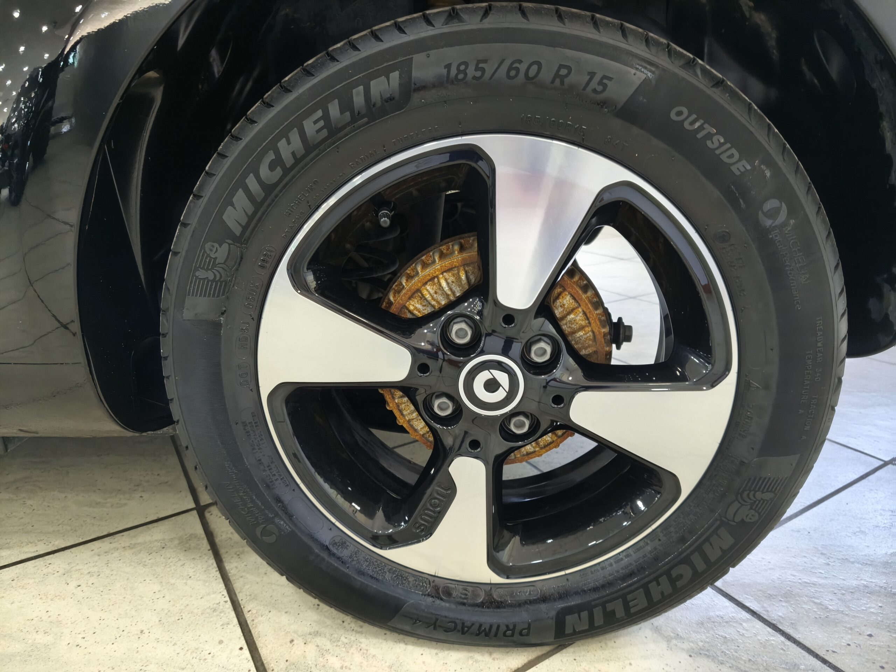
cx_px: 448
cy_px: 336
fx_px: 595
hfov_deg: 73.9
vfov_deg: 58.9
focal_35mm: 23
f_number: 1.7
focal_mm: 5.35
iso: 800
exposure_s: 1/33.3
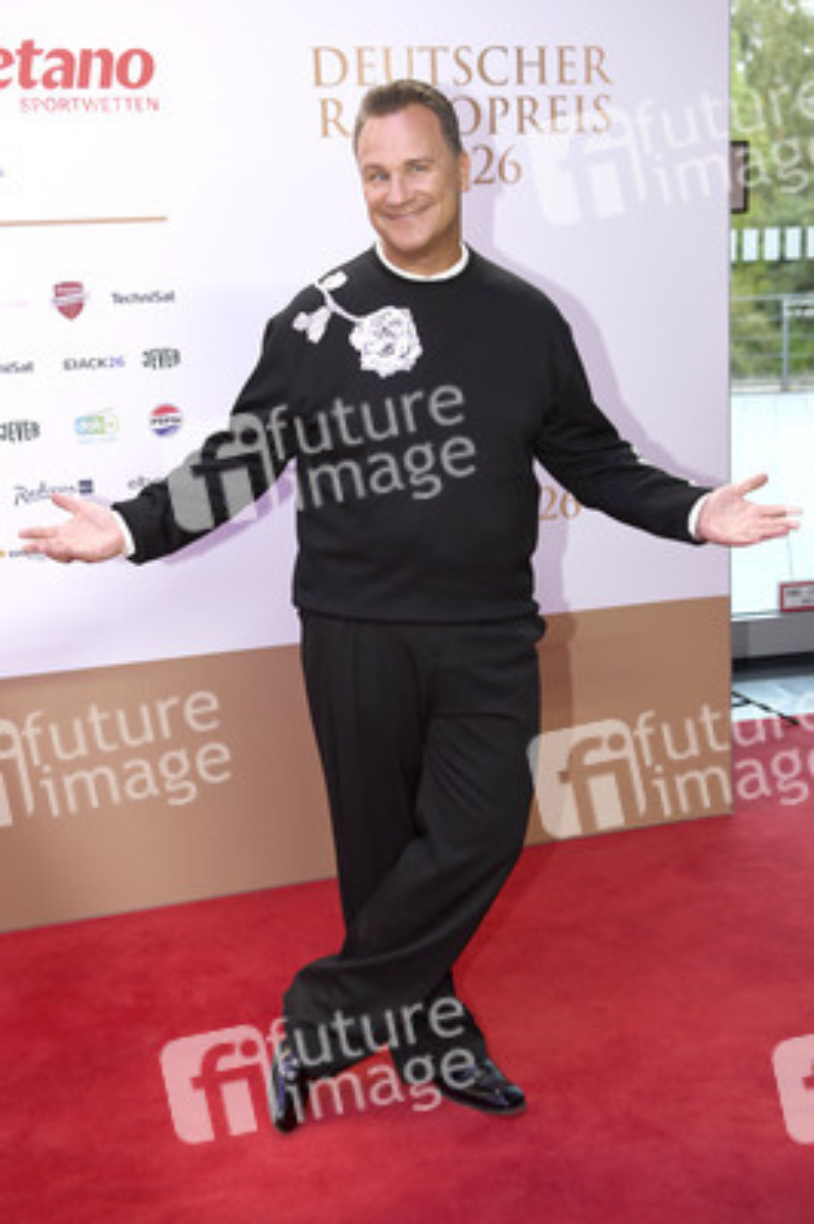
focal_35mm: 44
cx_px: 407
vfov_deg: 44.5
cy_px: 612
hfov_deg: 30.5
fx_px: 1495
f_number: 3.5
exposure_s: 1/200
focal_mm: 44
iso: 800
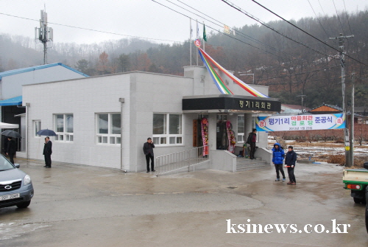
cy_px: 124
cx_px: 184
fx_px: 415
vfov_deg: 33.1
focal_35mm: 40
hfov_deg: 47.9
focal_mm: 27
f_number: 9
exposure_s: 1/320
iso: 800
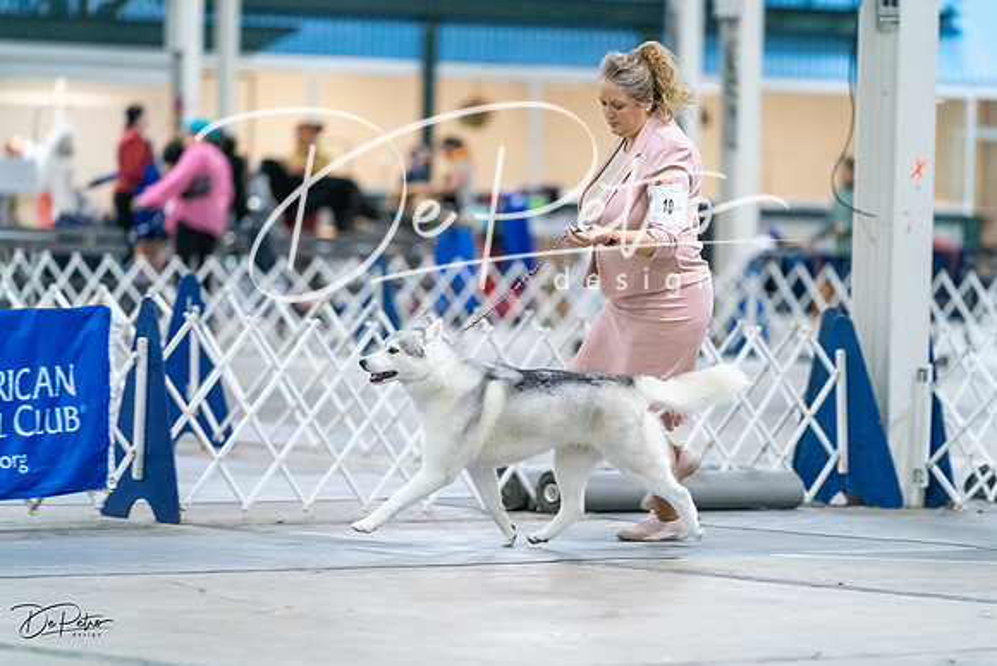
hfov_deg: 10.3
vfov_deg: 6.9
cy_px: 333
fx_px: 5540
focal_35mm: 200
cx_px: 498
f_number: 3.2
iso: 6400
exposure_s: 1/250
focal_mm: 200
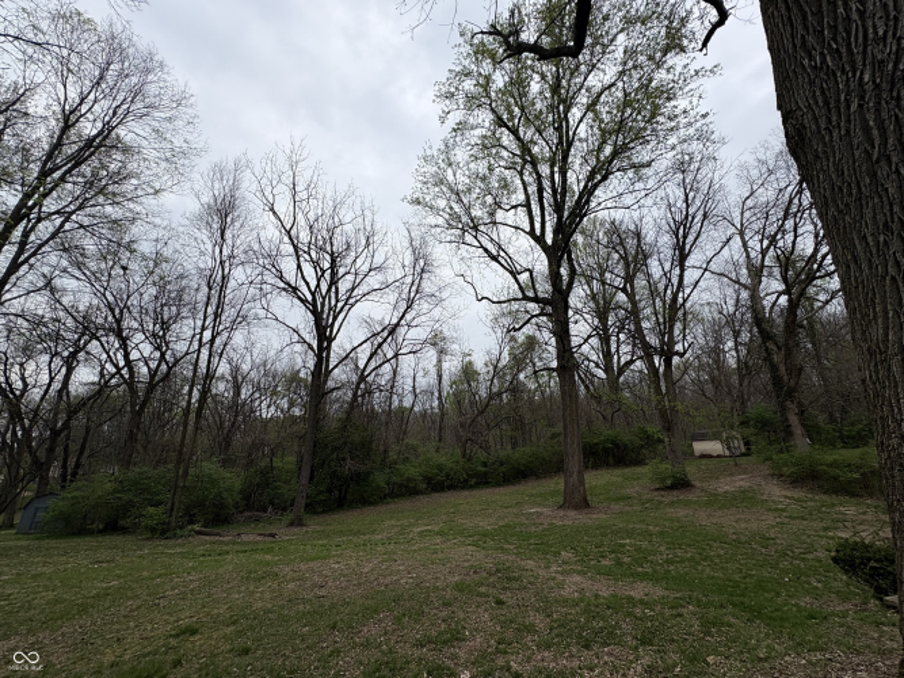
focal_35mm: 14
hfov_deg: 102.1
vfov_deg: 85.7
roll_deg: -1.5
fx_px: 366
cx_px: 452
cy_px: 339
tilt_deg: +17.3
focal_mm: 2.22
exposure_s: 1/980
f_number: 2.2
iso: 40
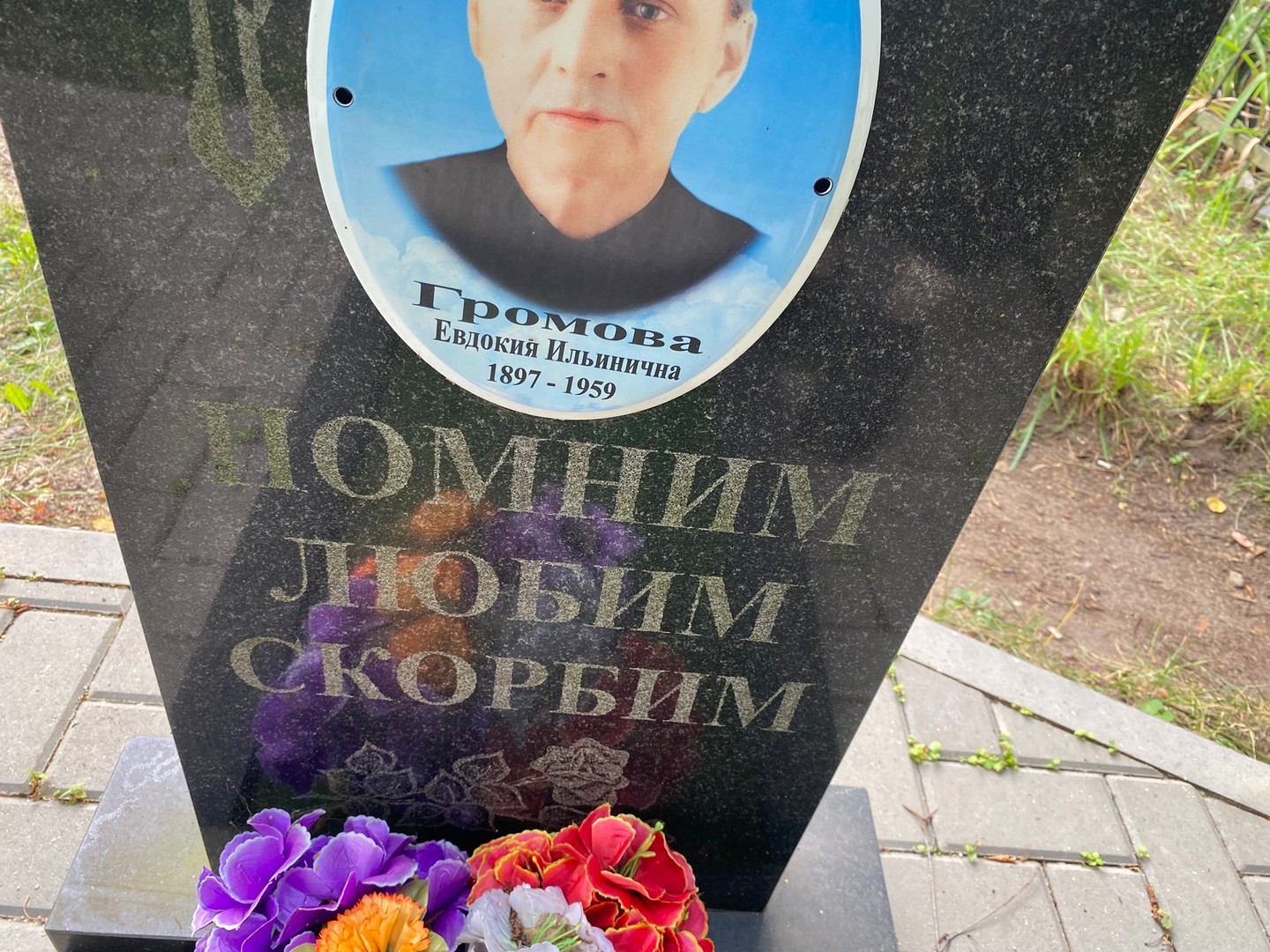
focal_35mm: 26
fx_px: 954
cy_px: 476
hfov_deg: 67.3
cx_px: 635
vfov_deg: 53.1
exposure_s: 1/121
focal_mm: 4.25
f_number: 1.8
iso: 50
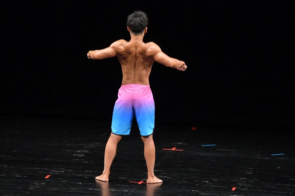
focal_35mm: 300
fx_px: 2457
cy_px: 98
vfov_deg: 4.6
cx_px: 148
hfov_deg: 6.9
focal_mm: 200
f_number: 5.6
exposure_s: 1/400
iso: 3200
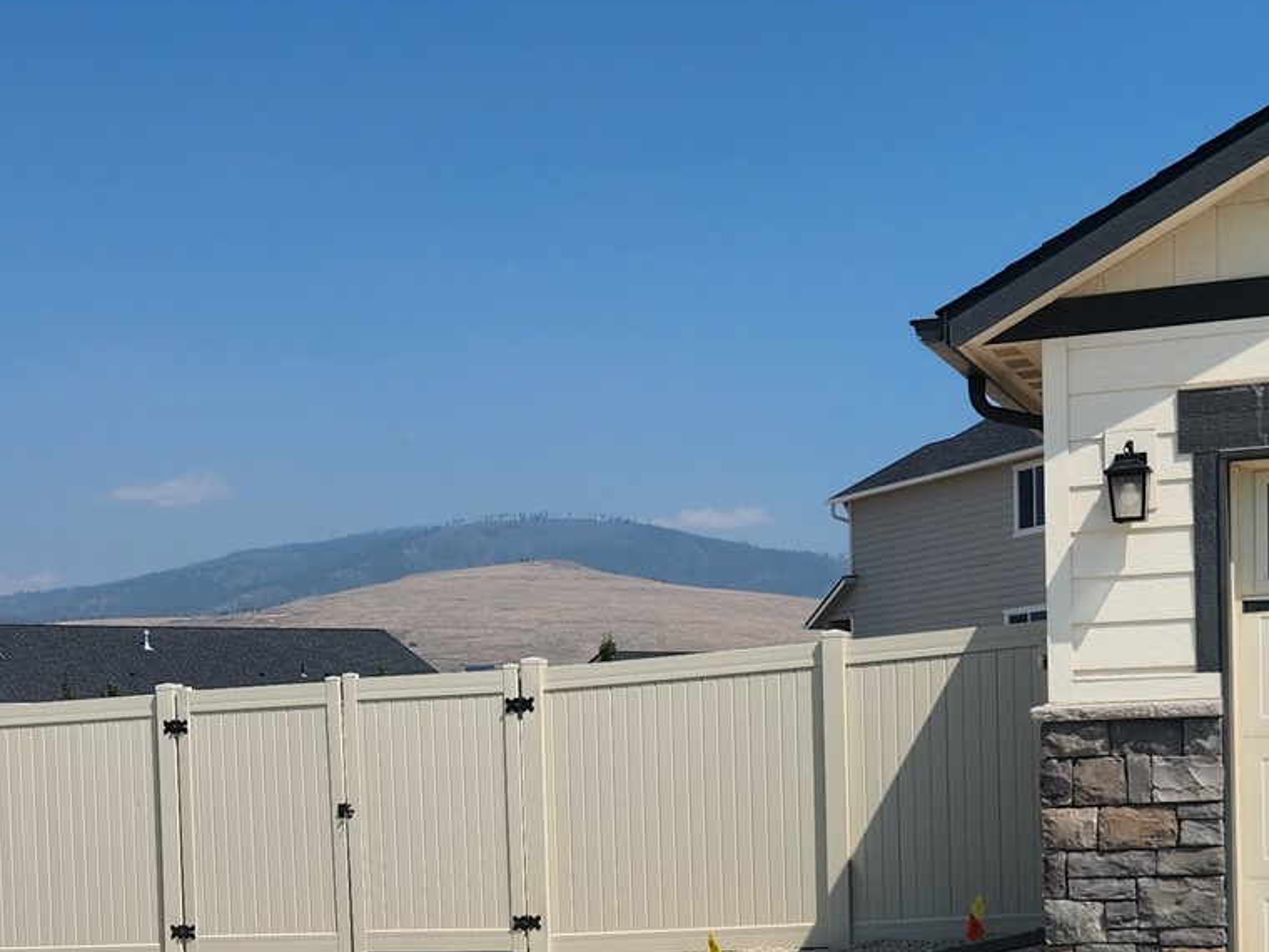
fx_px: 2273
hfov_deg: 31.1
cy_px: 860
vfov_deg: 23.0
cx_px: 521
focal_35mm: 62
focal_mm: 5.4
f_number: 1.8
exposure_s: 1/3255
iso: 20
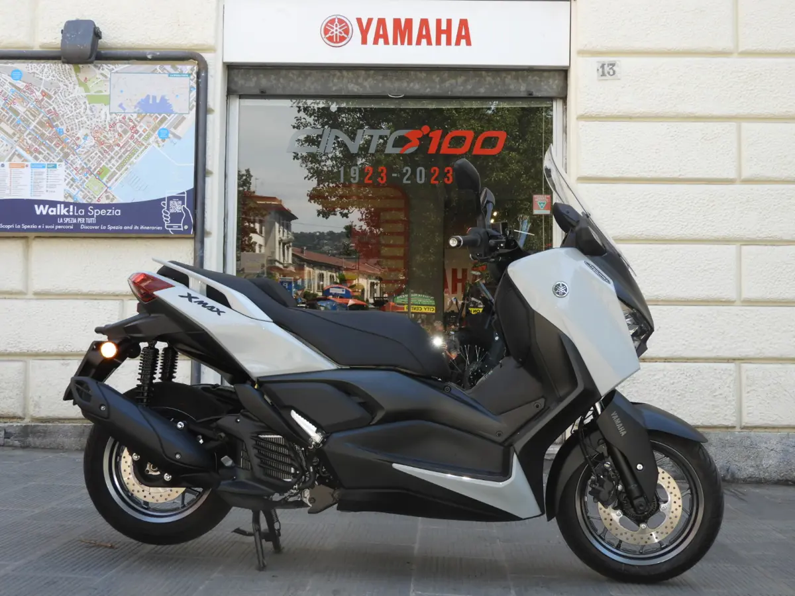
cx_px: 398
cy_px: 298
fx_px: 1148
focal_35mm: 50
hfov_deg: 38.2
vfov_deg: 29.1
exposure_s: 1/160
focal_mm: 9
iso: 100
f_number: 4
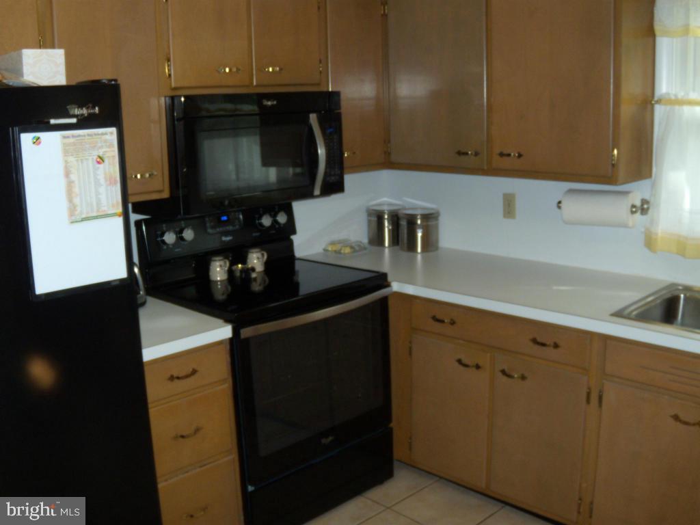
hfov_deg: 51.4
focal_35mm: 36
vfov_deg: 39.7
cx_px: 350
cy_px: 262
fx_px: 728
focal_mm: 6.4
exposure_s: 1/30
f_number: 3.6
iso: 125
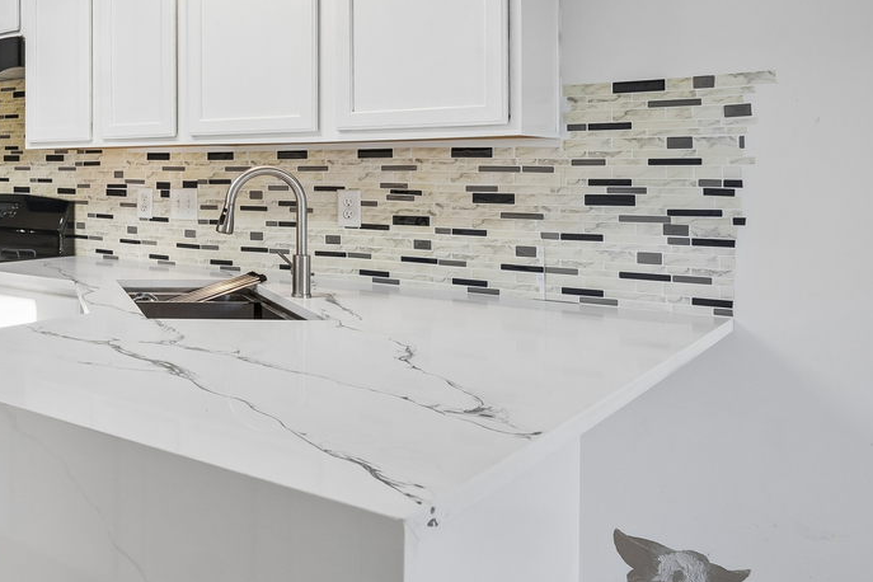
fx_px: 800
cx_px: -42
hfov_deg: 45.8
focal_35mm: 33
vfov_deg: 39.1
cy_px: 163
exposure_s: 1/40
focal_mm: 14
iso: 640
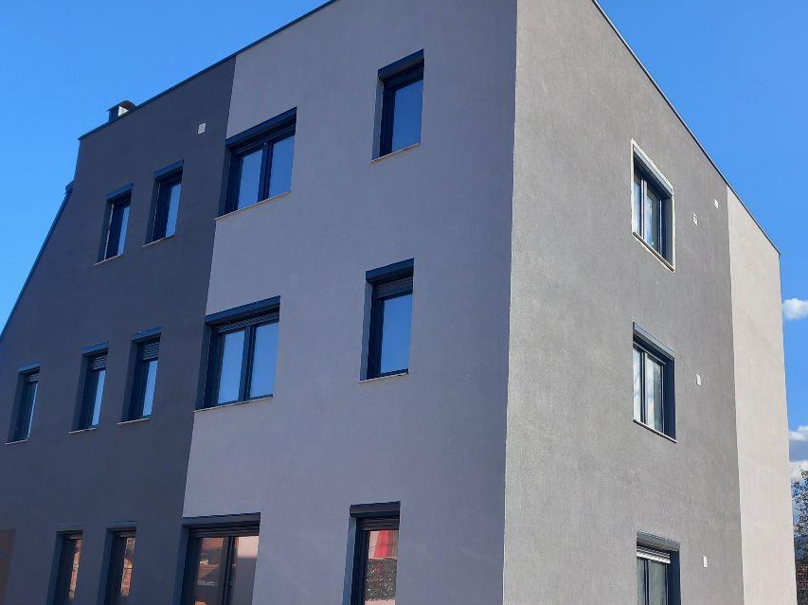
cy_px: 400
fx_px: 887
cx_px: 449
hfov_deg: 48.9
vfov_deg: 37.3
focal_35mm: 38
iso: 20
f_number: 1.8
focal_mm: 4
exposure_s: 1/294
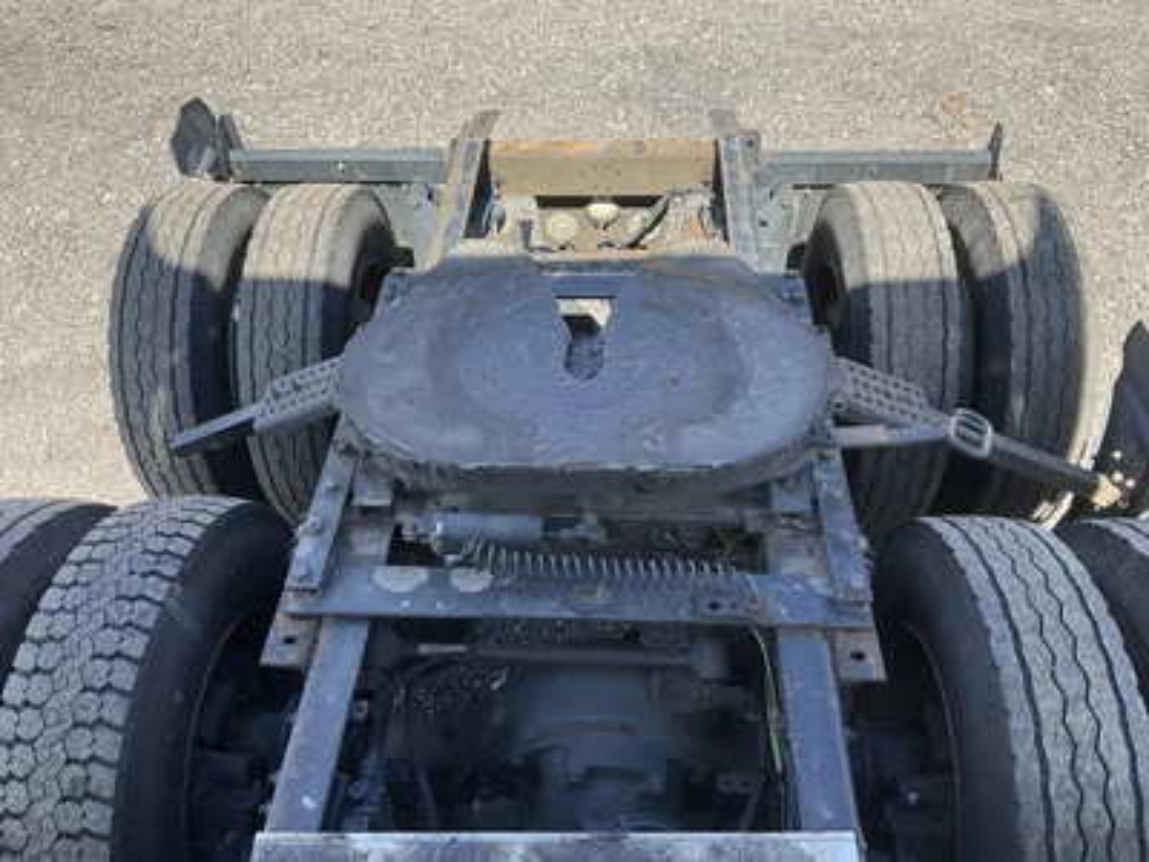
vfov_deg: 48.2
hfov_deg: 61.7
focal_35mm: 29
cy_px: 431
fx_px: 963
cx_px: 574
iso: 25
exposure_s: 1/406
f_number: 1.8
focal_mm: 3
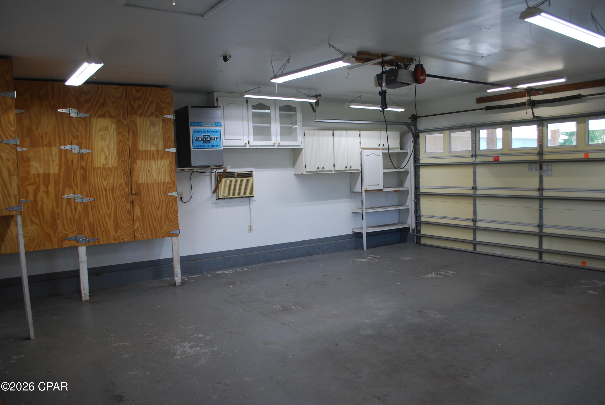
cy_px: 202
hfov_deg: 67.3
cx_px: 302
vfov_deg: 48.0
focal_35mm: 27
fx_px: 454
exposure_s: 1/50
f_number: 3.5
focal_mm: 18
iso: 200
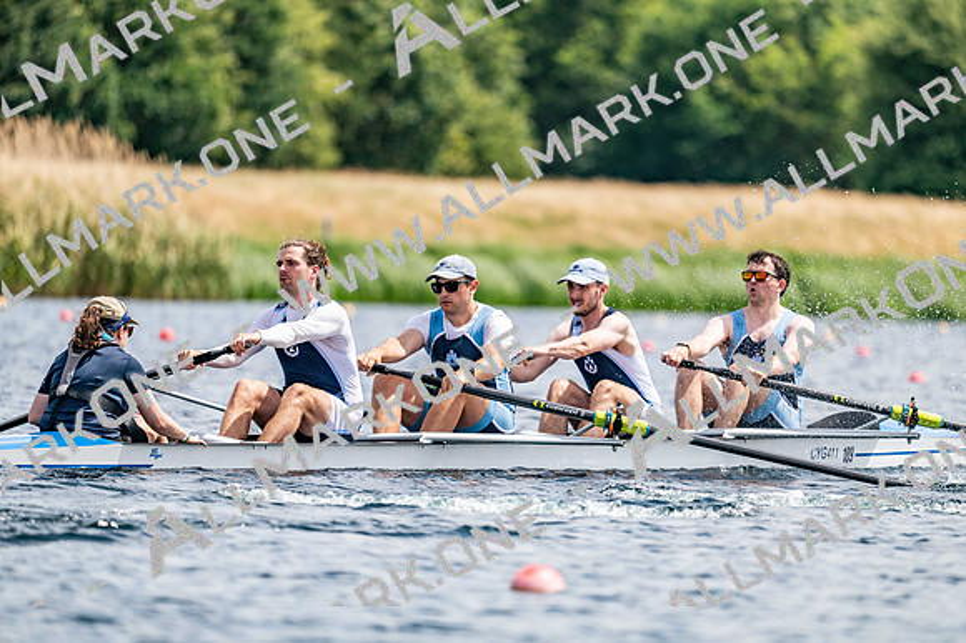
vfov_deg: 3.4
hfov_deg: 5.2
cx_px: 483
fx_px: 10729
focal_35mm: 400
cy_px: 322
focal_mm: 400
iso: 280
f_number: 4.5
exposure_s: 1/2500
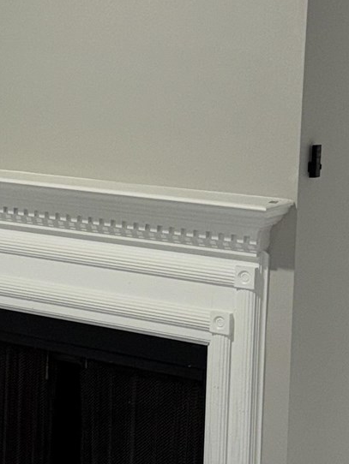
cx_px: -15
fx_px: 1370
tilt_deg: -8.0
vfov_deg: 19.2
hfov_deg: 14.3
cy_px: 190
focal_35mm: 102
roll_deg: -2.0
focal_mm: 6.76
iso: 64
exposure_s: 1/29
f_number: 1.78
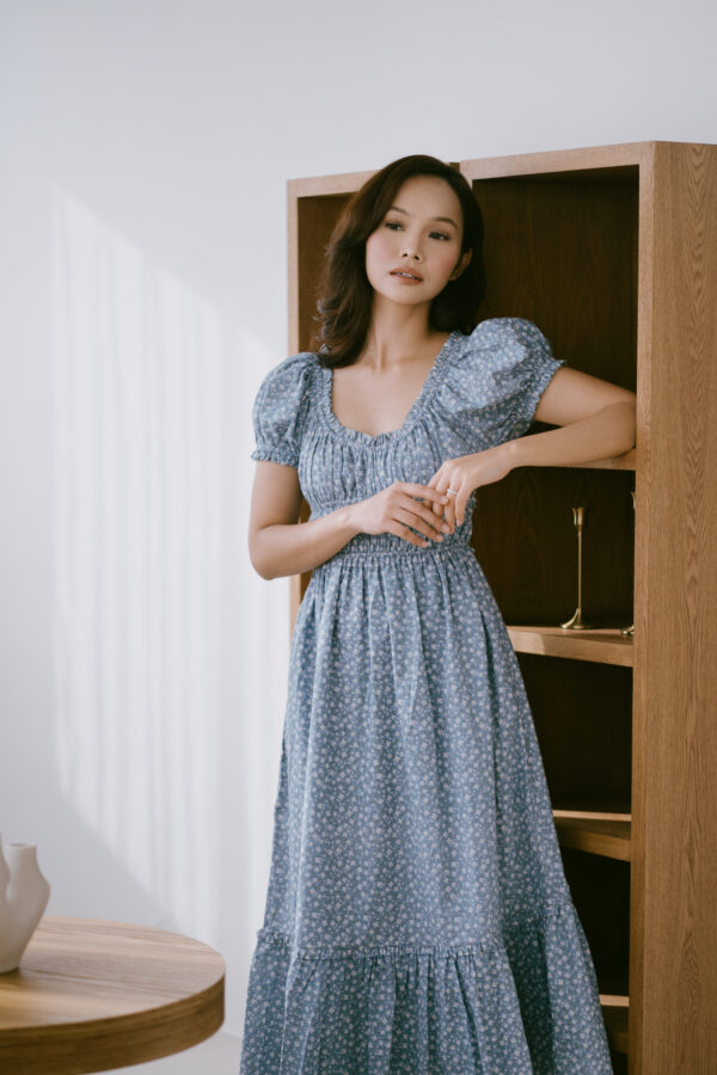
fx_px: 2539
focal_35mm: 85
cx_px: 358
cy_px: 538
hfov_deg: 16.1
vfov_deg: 23.9
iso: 100
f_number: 1.8
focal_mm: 85
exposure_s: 1/200
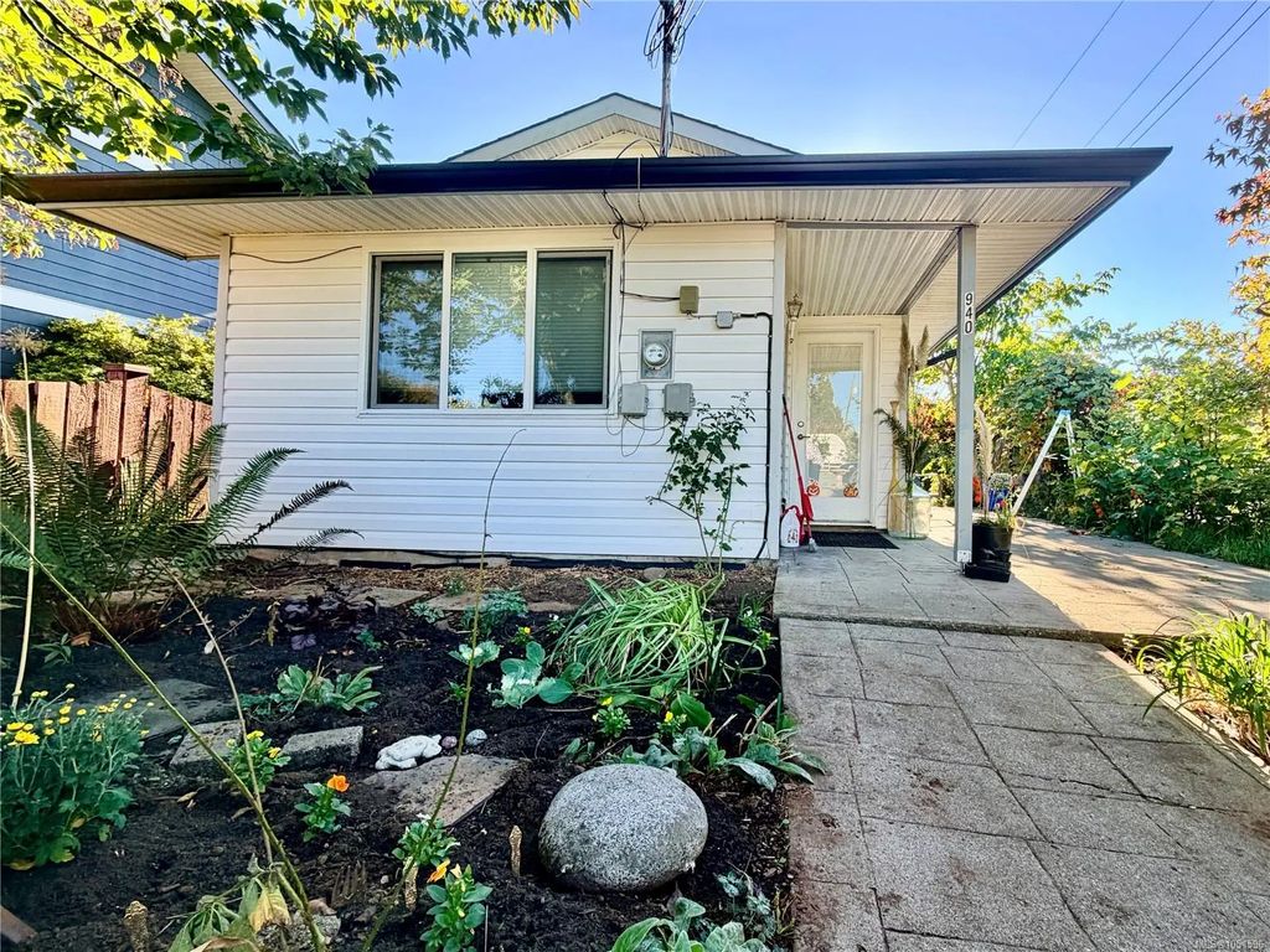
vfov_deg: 85.7
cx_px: 635
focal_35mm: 14
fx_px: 514
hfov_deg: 102.1
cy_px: 476
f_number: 2.2
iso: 40
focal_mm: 2.22
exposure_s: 1/245
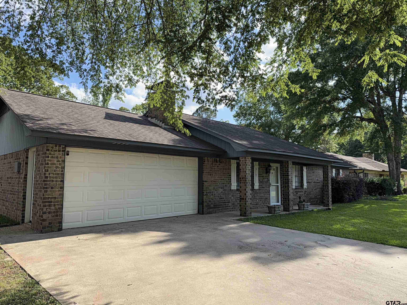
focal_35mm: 24
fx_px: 282
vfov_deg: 56.8
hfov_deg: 71.6
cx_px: 204
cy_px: 152
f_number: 1.78
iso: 80
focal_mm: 6.76
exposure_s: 1/2169
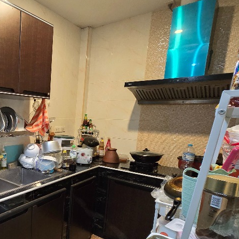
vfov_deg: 64.0
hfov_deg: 52.6
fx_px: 187
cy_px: 150
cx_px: 4
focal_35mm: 24
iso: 800
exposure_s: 1/50
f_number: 2.2
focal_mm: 2.2
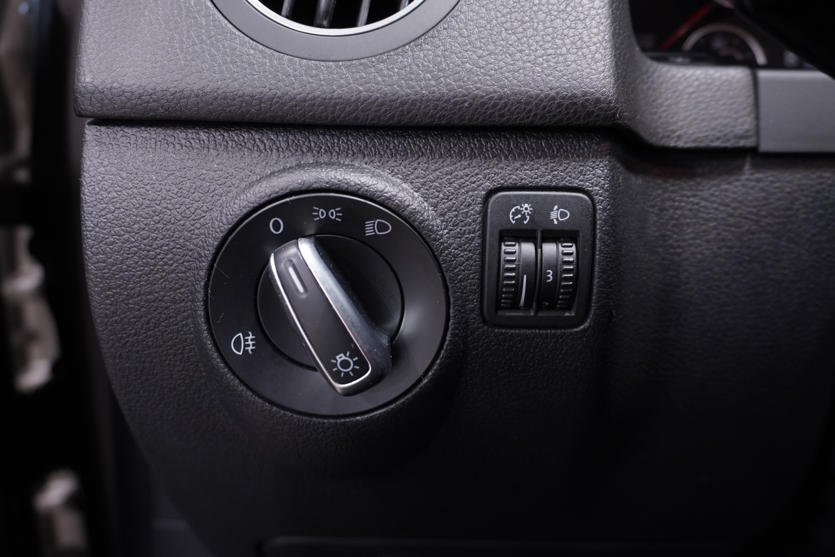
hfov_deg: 57.2
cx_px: 418
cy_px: 278
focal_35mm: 33
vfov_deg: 40.0
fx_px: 765
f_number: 4
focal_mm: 22
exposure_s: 1/15
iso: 1000
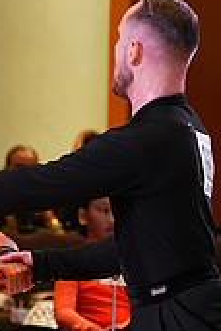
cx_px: 22
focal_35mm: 555
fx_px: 5110
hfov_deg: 2.5
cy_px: 439
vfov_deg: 3.7
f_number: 5.6
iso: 5000
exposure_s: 1/320
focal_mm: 164
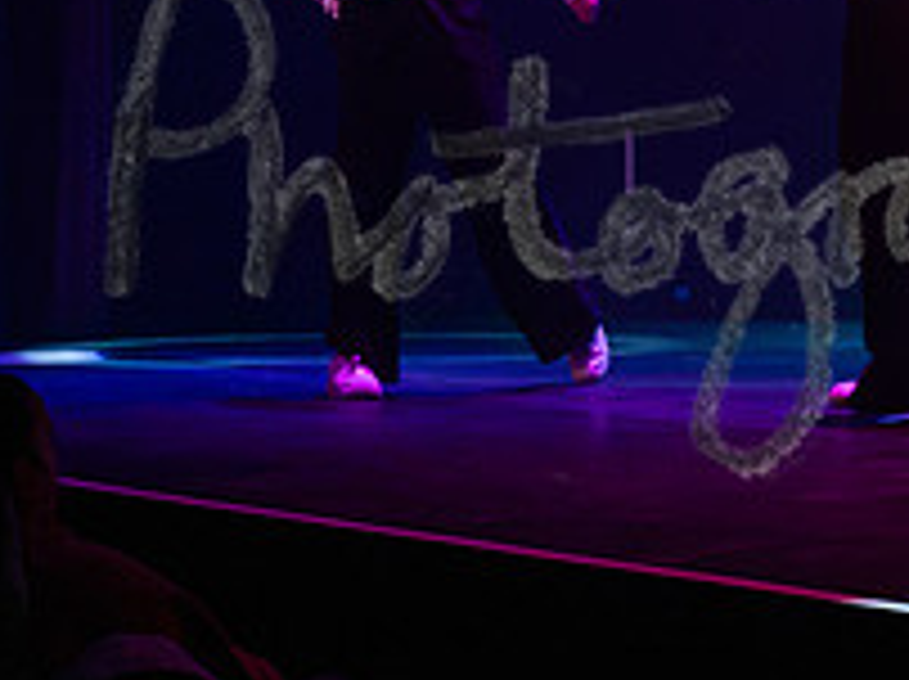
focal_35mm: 161
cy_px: -315
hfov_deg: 12.1
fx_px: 4223
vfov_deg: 9.0
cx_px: 1036
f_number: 5
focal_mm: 50
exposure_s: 1/400
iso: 6400
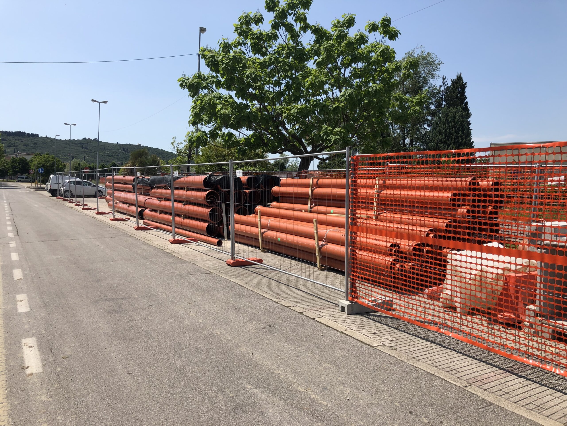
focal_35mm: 28
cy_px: 213
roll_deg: -0.2
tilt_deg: -3.4
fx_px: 459
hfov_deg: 63.4
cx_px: 284
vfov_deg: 49.7
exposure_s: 1/2288
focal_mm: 3.99
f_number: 1.8
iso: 20
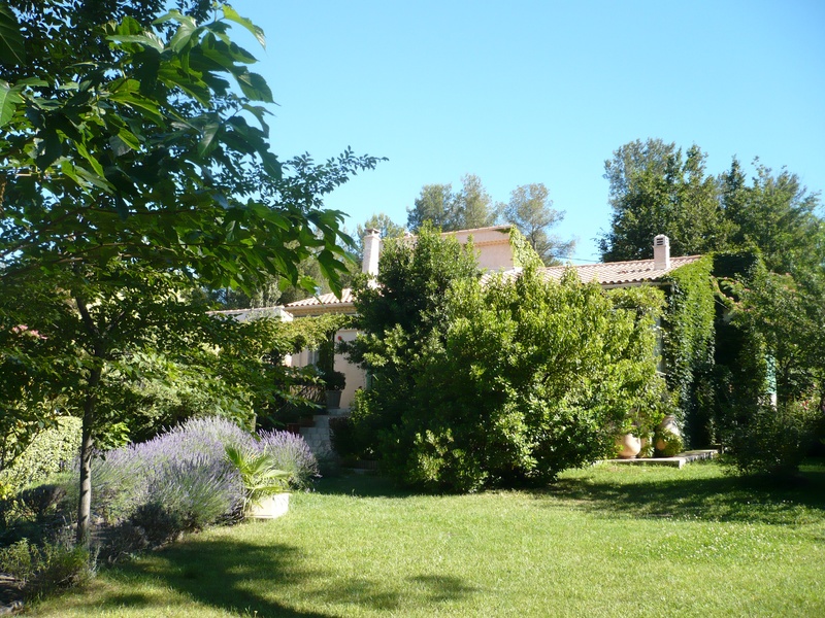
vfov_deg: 40.7
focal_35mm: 35
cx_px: 412
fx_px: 834
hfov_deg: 52.6
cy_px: 309
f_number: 2.8
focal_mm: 5.8
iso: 100
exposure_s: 1/400
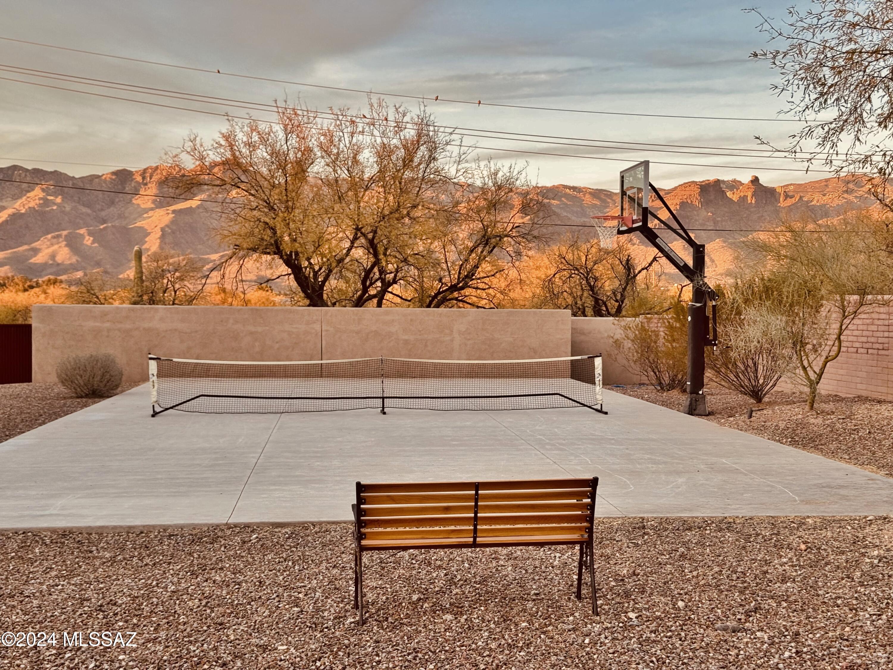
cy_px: 335
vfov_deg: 30.3
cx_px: 446
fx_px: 1238
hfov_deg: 39.7
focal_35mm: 48
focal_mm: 6.76
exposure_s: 1/139
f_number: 1.78
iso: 50
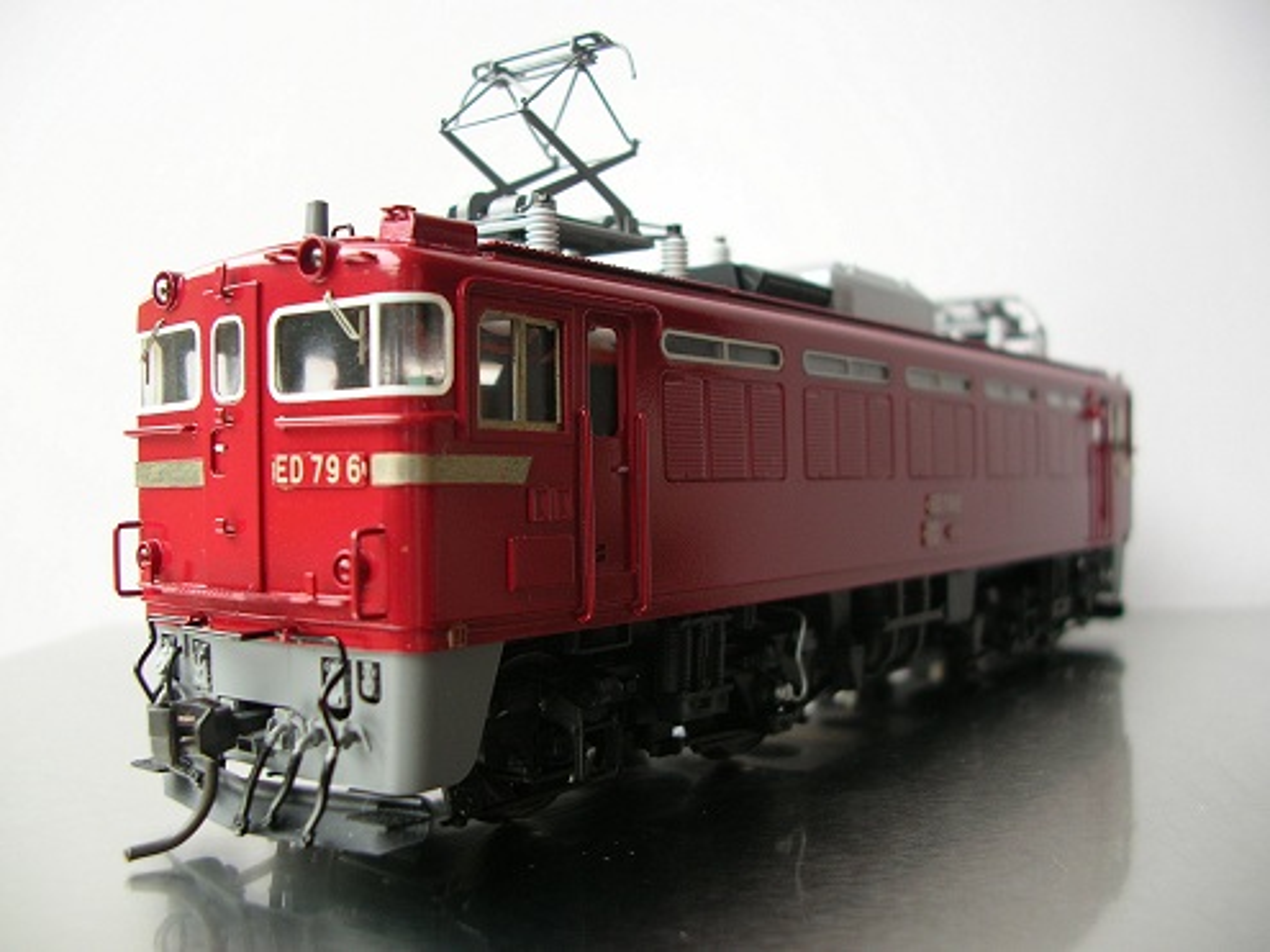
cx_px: 635
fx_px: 1284
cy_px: 476
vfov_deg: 40.7
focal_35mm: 35
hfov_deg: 52.6
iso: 50
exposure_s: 1/26.6
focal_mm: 5.8
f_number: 2.8
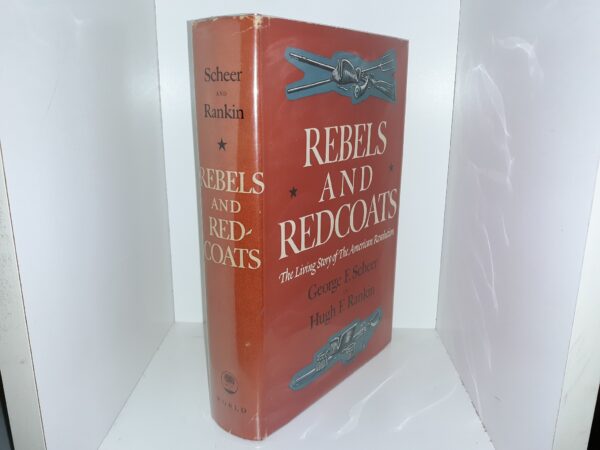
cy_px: 225
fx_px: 485
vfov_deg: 49.7
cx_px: 300
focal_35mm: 28
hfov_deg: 63.4
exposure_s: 1/120
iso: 64
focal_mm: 3.7
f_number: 1.7
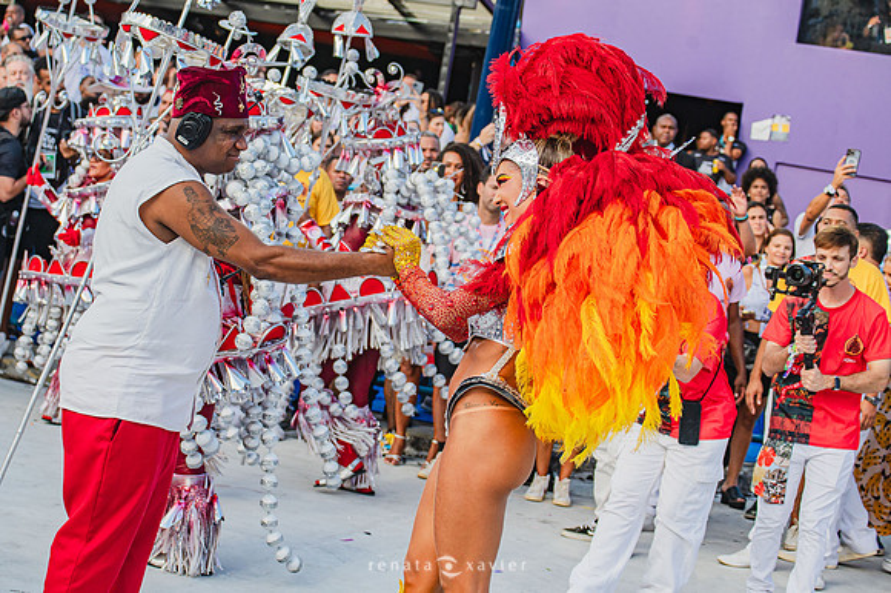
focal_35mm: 80
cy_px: 256
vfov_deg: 17.1
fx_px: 1969
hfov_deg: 25.5
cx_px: 390
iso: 400
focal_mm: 70
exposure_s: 1/1600
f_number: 5.6
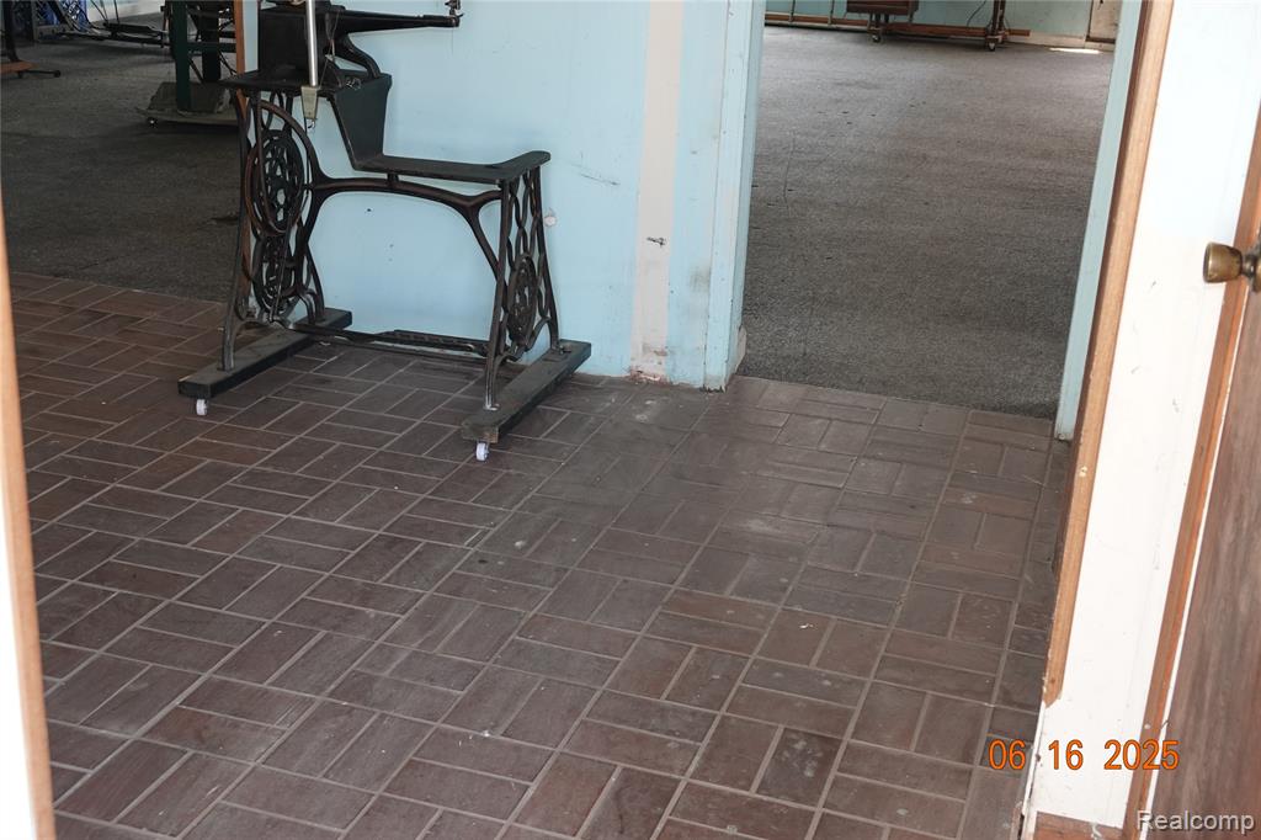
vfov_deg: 31.2
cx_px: 630
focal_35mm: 43
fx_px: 1506
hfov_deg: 45.4
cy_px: 420
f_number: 3.2
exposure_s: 1/50
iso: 320
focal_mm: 15.73
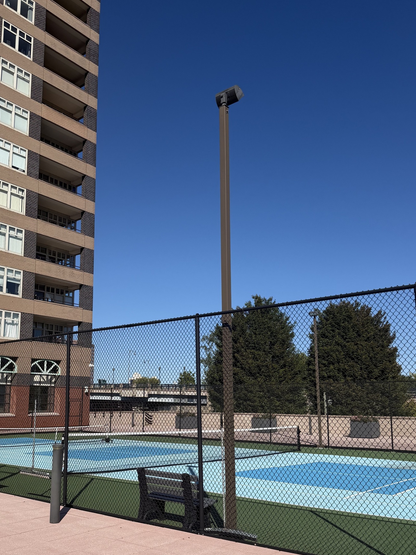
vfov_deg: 56.5
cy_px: 321
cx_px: 171
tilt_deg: +8.5
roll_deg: +0.4
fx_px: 513
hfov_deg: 44.0
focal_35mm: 32
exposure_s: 1/7353
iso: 80
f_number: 1.78
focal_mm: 6.76
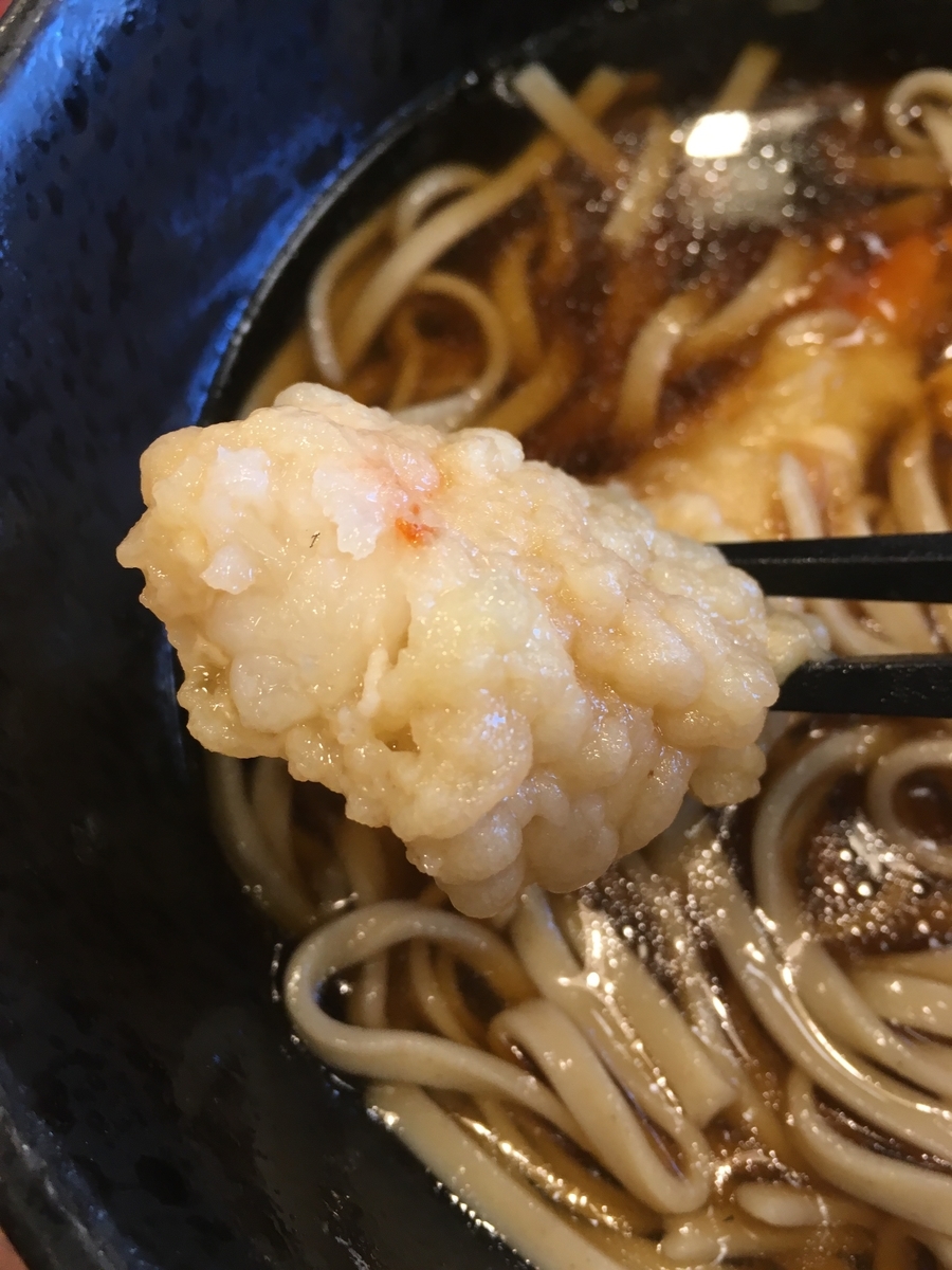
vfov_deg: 61.7
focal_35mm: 29
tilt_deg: -69.4
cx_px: 476
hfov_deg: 48.2
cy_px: 635
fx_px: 1063
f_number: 2.2
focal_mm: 4.15
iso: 50
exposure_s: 1/30
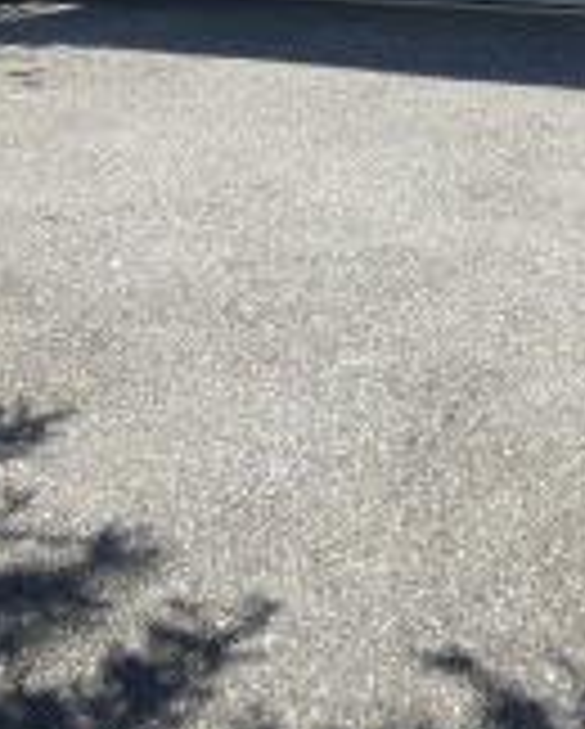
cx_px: 526
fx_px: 1663
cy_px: -216
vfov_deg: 22.2
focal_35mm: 77
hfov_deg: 19.6
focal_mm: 3.58
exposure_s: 1/1000
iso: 100
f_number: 2.8
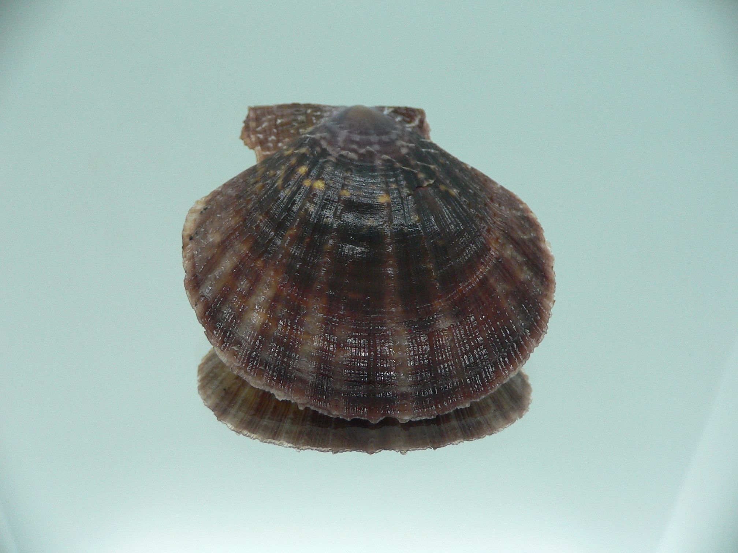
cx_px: 369
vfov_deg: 40.7
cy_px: 276
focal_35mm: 35
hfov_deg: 52.6
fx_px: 746
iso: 150
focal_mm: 4.6
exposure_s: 1/60
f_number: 2.8
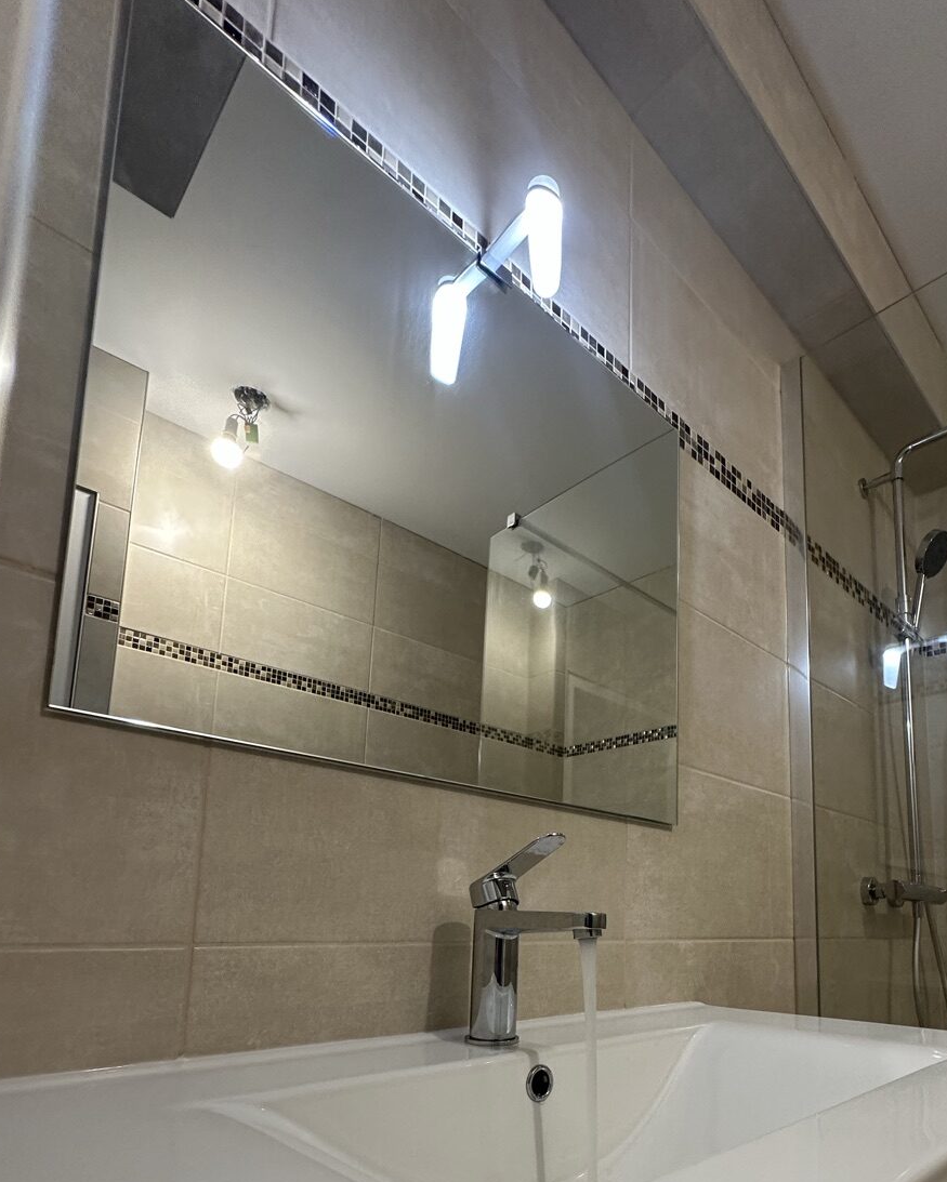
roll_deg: -0.6
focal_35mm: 20
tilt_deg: +7.5
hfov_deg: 66.9
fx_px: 700
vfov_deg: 76.2
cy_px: 841
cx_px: 600
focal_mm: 2.22
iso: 200
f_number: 2.2
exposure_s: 1/50
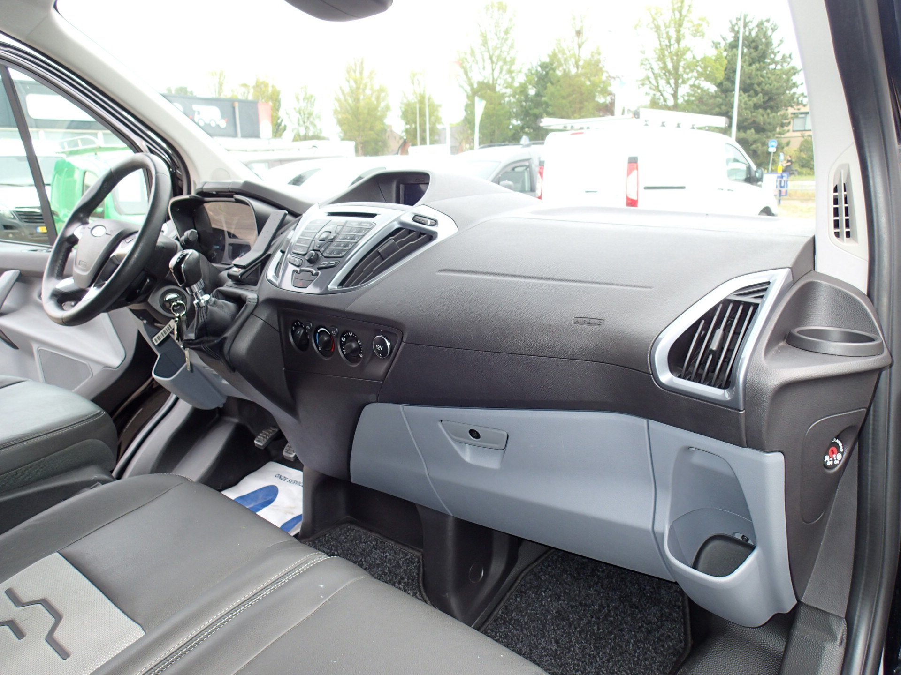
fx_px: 651
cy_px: 338
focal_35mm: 25
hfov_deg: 69.4
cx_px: 450
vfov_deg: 54.9
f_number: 2.8
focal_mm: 4.5
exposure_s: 1/160
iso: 100
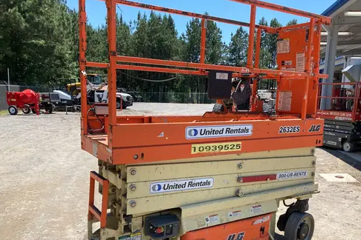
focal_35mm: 33
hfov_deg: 57.2
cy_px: 151
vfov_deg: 39.7
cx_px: 190
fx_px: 331
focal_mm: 3.99
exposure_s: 1/1297
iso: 20
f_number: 1.8
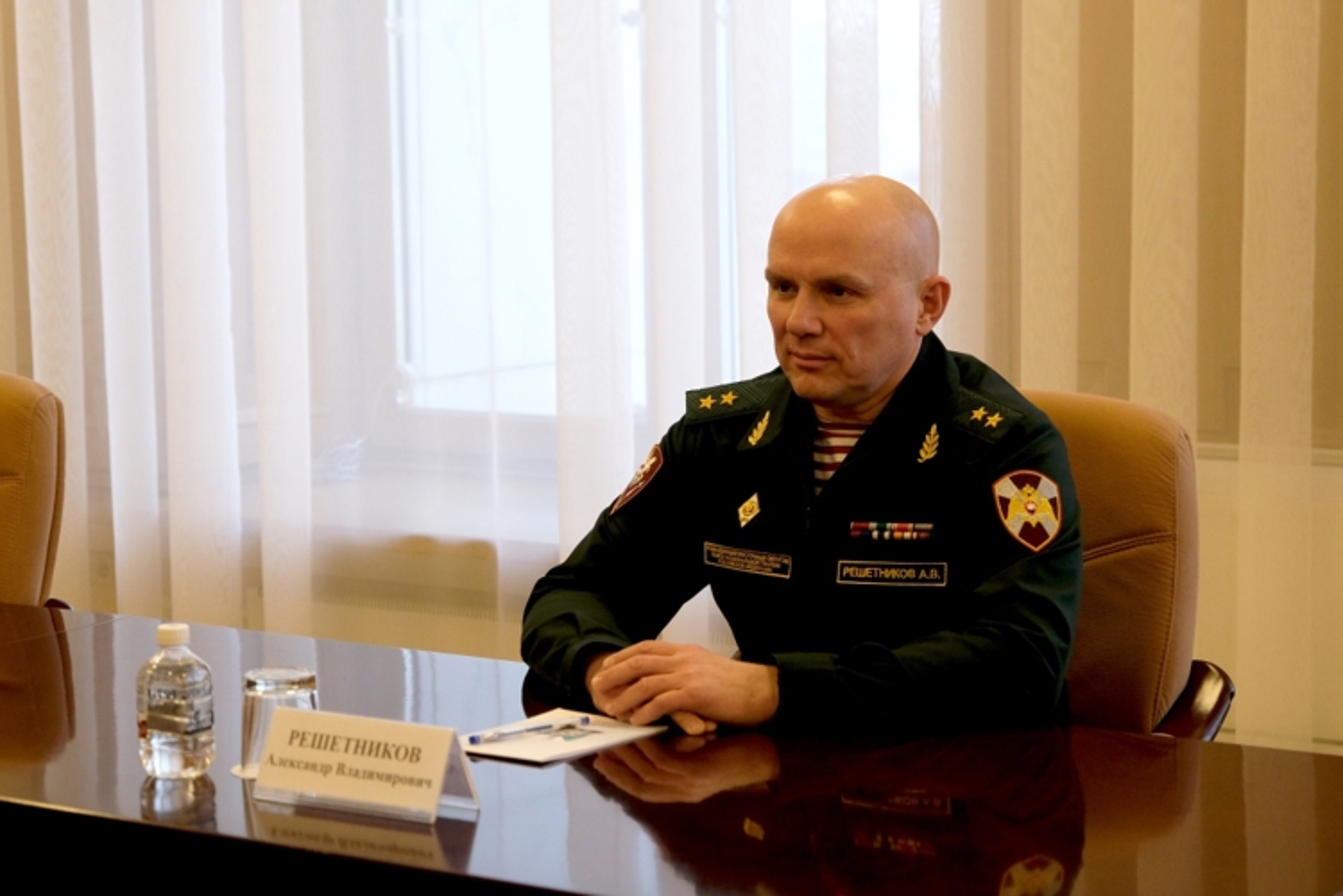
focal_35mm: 79
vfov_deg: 17.3
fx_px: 2947
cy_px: 448
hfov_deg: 25.7
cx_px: 672
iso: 1250
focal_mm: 52.4
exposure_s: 1/160
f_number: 4
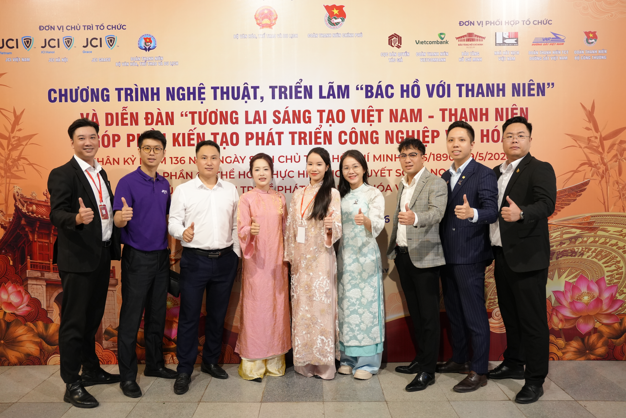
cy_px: 203
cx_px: 299
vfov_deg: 40.1
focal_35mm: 33
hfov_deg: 57.4
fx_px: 571
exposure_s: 1/125
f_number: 2.8
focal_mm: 30.8
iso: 2500
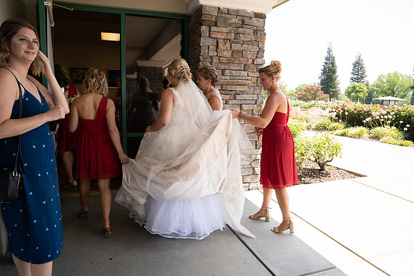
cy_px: 138
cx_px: 207
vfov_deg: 53.2
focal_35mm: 24
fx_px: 276
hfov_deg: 73.7
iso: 500
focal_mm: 24
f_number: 8
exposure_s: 1/200
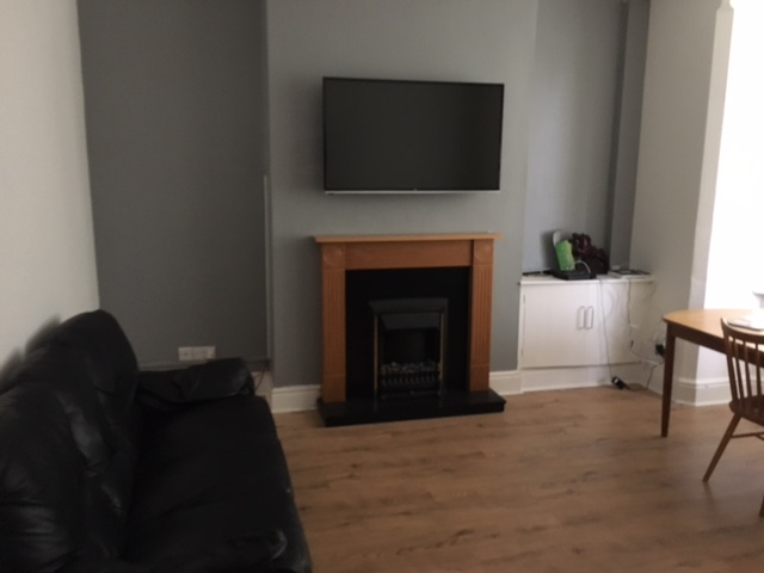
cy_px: 286
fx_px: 640
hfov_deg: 61.7
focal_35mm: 29
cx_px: 382
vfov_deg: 48.2
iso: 250
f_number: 2.2
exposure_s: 1/17
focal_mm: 4.15
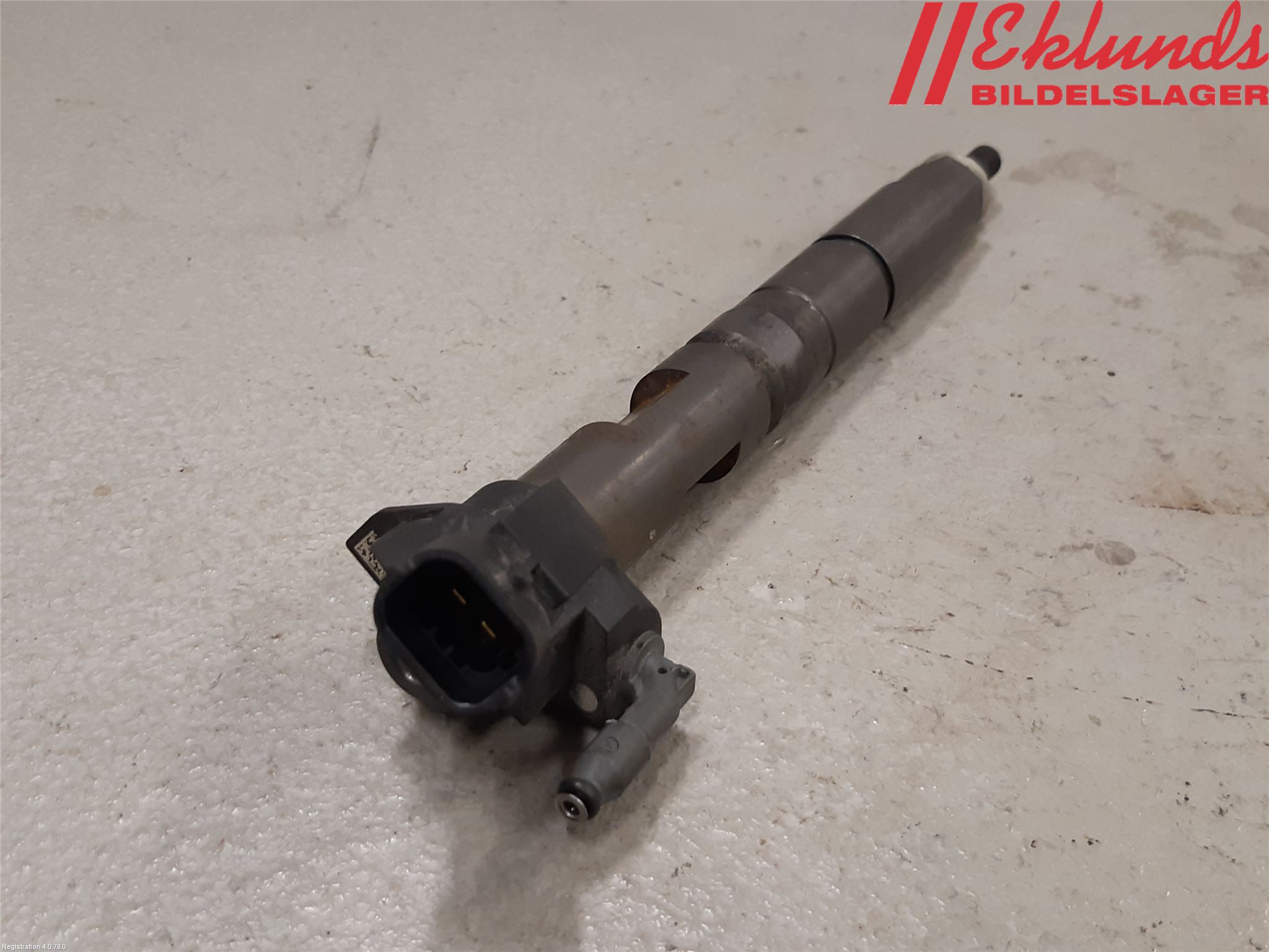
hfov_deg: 67.3
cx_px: 634
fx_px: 953
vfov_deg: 53.1
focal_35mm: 26
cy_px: 476
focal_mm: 3.93
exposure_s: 1/50
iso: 100
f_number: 1.7
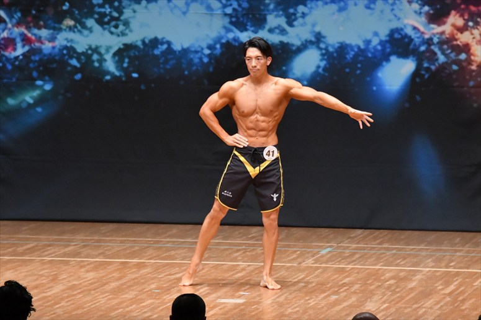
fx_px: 3606
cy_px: 160
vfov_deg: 5.1
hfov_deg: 7.6
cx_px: 240
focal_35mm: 270
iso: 8000
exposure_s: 1/400
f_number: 5.6
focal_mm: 180
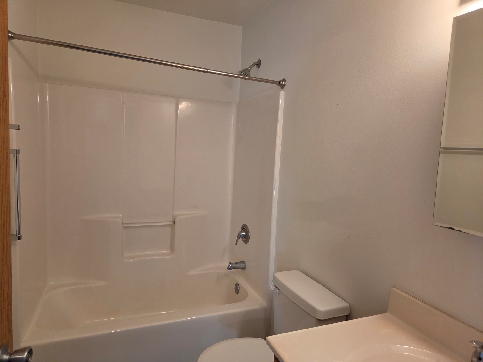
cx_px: 242
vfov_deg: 58.9
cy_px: 181
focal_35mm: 23
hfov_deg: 73.9
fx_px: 321
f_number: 1.8
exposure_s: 1/120
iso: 640
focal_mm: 5.4
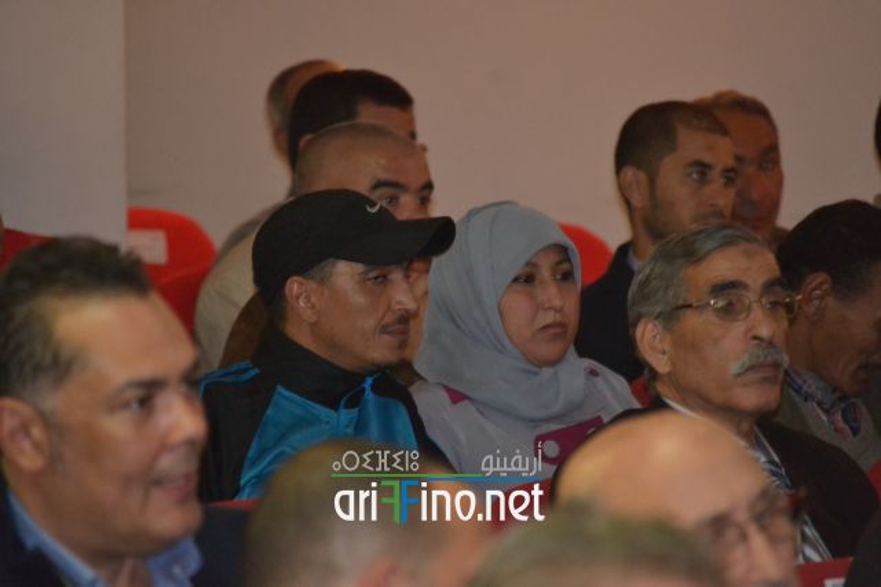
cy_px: 294
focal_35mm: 300
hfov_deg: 6.9
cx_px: 440
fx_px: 7338
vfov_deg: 4.6
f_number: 5.6
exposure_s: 1/60
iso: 3200
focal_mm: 200
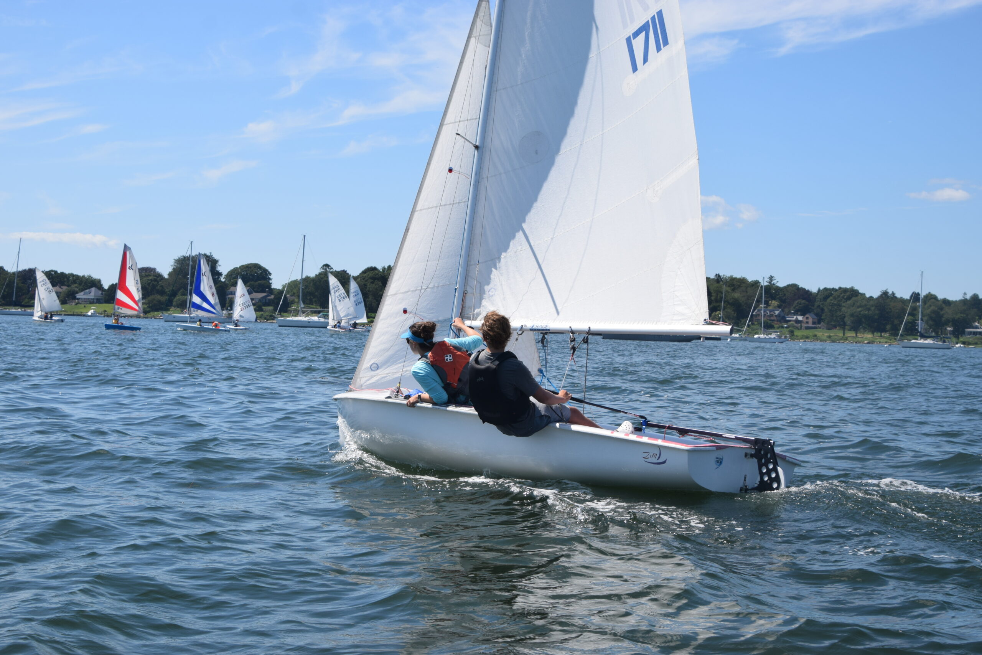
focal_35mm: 52
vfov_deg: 25.8
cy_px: 328
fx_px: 1432
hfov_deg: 37.8
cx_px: 491
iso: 200
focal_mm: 35
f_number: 11
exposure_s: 1/500
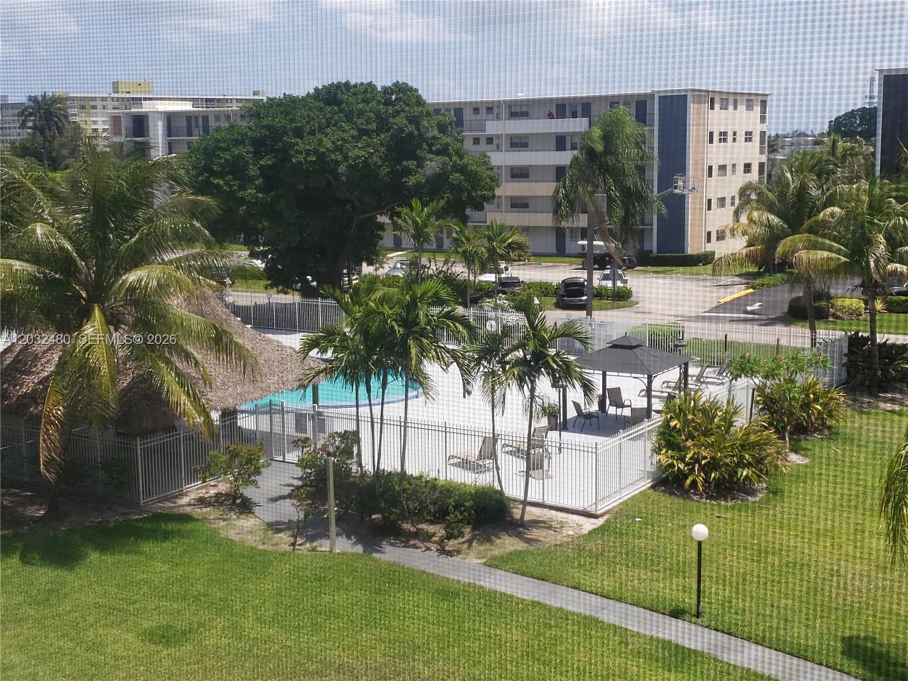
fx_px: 682
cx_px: 454
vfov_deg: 53.1
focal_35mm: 26
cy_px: 340
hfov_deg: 67.3
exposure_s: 1/937
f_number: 2.4
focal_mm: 4.3
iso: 50
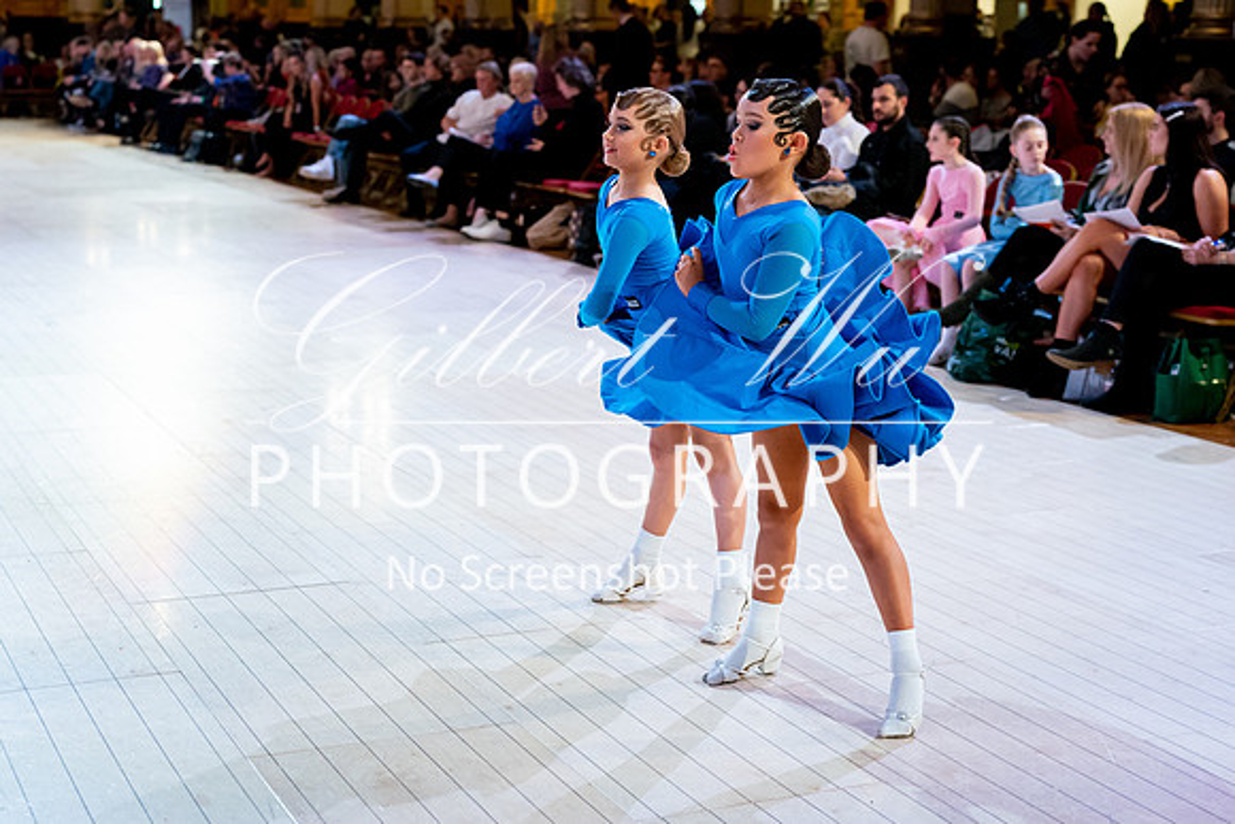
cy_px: 368
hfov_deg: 35.0
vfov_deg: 23.8
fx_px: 1957
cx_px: 617
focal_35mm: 57
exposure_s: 1/500
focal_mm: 45
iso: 3200
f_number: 2.8
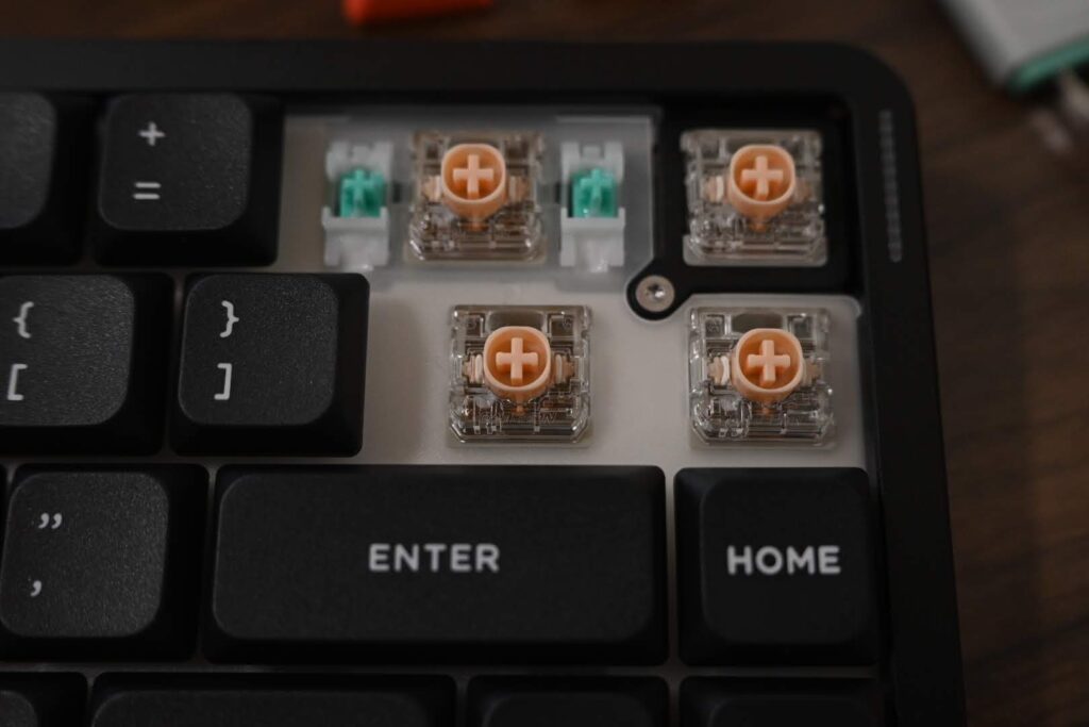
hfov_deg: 53.1
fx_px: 1089
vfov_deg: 36.9
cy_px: 364
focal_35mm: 36
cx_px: 544
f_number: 3.2
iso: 640
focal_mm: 24
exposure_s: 1/60
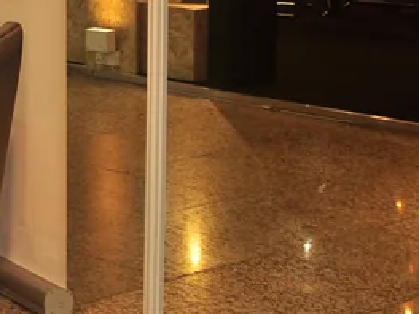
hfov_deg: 12.2
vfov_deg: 10.1
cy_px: -207
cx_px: -456
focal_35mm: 140
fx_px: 1697
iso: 200
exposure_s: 1/80
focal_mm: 21
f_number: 3.8
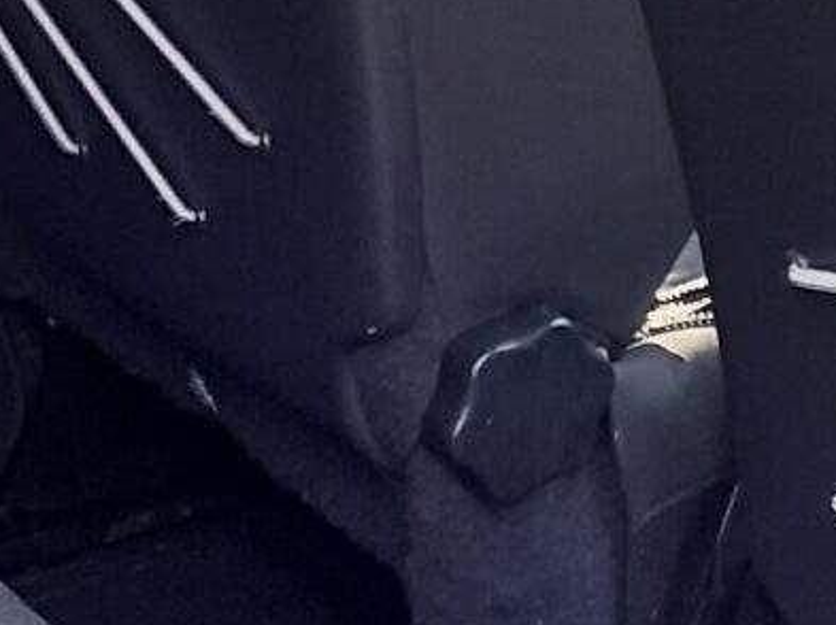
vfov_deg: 9.1
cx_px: -221
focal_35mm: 163
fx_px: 3933
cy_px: 291
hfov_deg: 11.8
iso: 250
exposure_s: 1/30
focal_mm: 4.6
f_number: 2
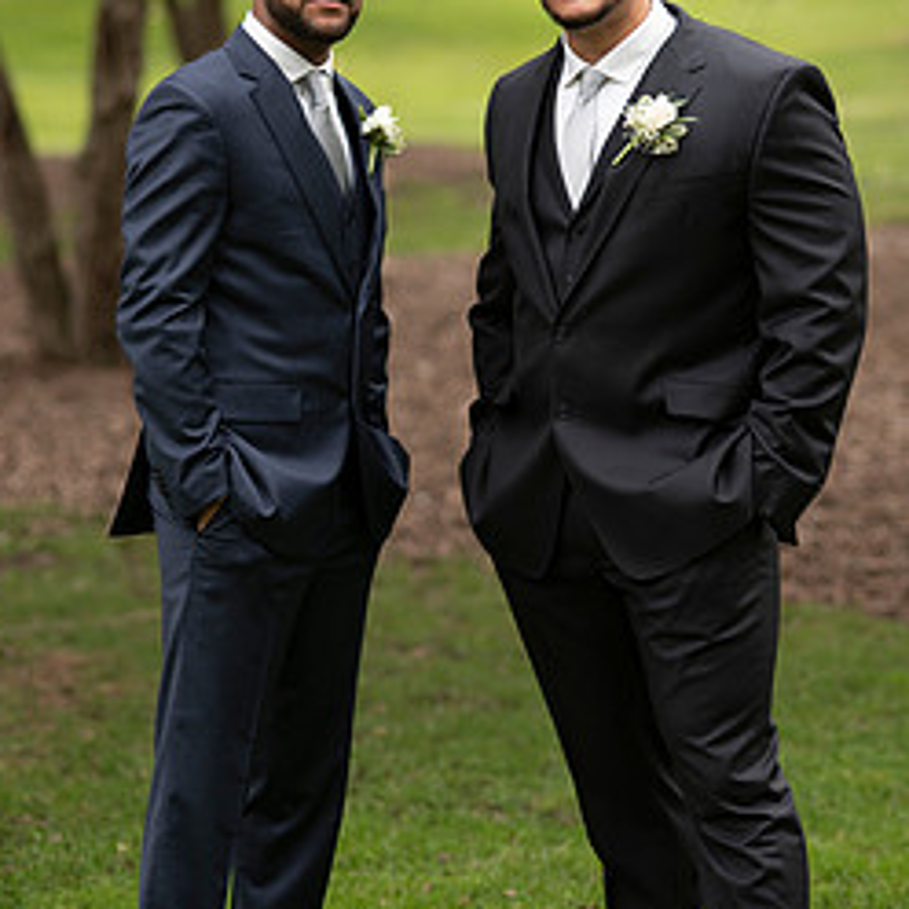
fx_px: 3892
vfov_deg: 13.3
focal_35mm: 131
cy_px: 469
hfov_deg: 13.3
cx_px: 436
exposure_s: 1/800
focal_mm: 85
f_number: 2.2
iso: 125
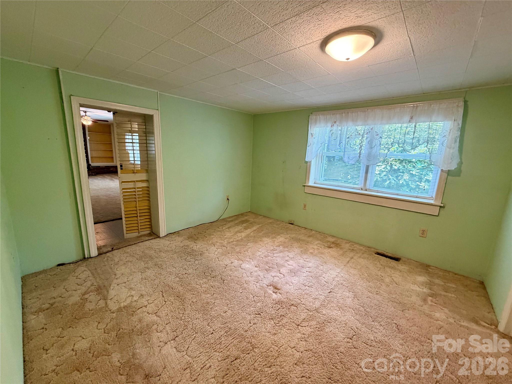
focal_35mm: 14
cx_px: 256
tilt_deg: -13.5
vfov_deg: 85.7
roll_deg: -1.8
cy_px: 192
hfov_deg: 102.1
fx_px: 207
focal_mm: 2.22
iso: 400
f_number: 2.2
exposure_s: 1/60
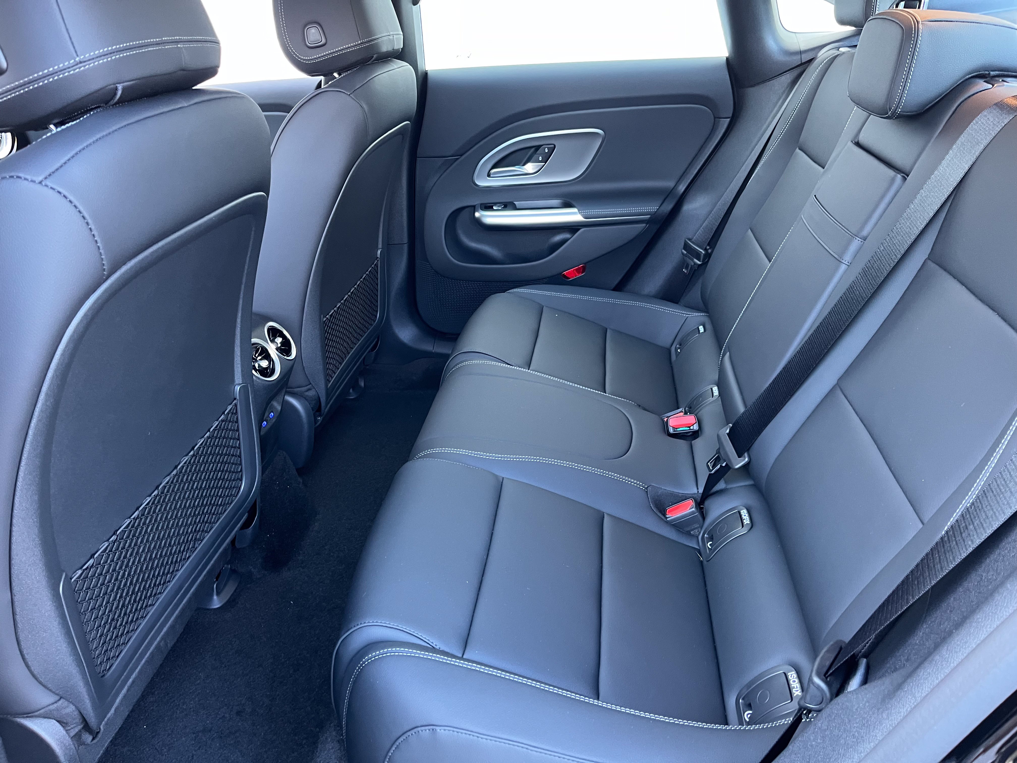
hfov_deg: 67.3
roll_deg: +1.5
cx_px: 508
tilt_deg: -23.5
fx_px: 764
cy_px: 382
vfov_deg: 53.1
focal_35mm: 26
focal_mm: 5.1
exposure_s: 1/60
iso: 250
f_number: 1.6
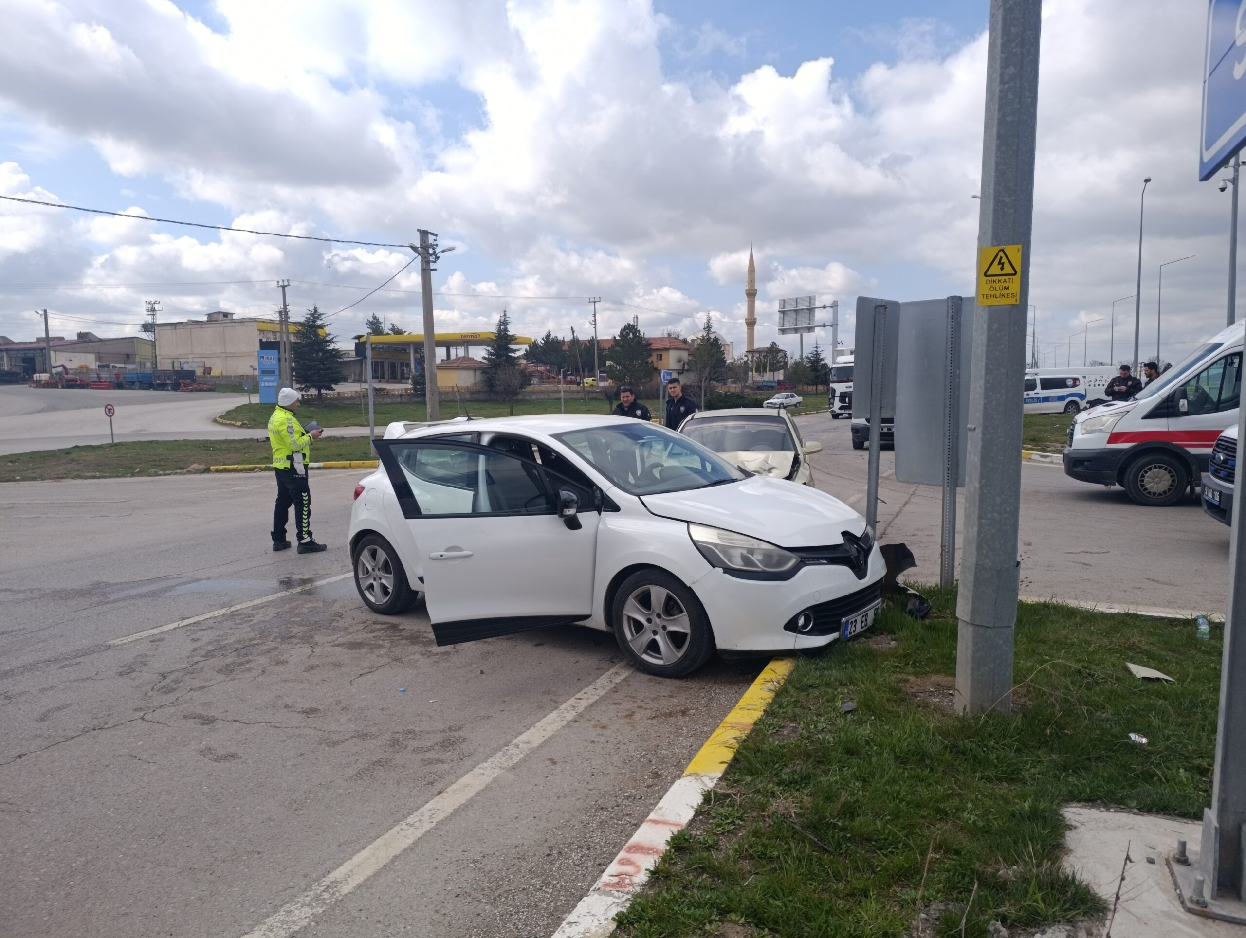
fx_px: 829
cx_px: 623
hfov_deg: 73.8
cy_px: 469
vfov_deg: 59.0
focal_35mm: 23
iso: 50
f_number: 1.65
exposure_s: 1/732
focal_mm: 6.11
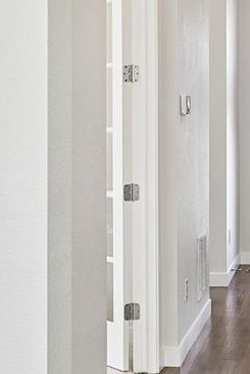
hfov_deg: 13.5
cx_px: 313
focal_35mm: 98
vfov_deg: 20.6
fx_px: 1020
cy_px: 90
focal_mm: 30
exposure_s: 1/25
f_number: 10
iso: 400
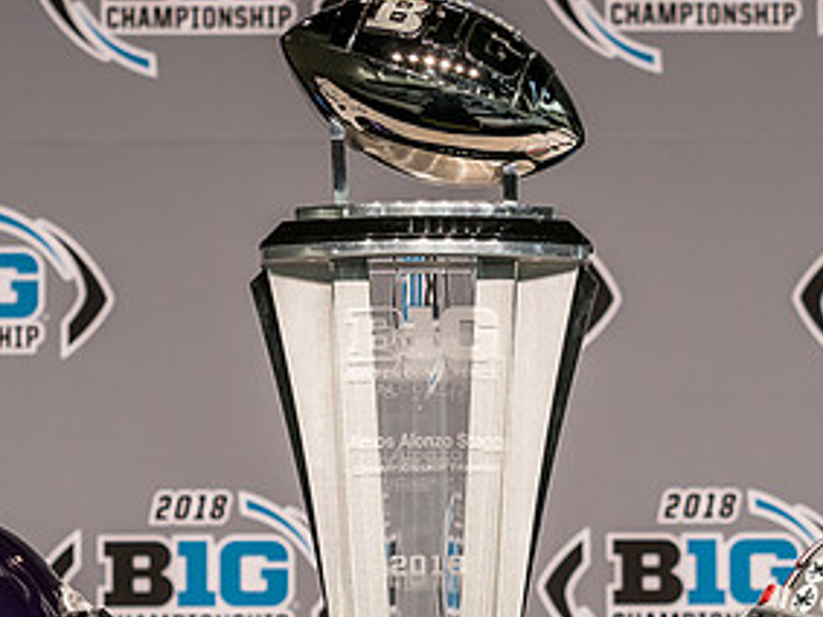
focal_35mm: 275
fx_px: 6535
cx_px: 396
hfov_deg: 7.2
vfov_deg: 5.4
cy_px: 391
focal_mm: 67
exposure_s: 1/160
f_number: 3.5
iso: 320
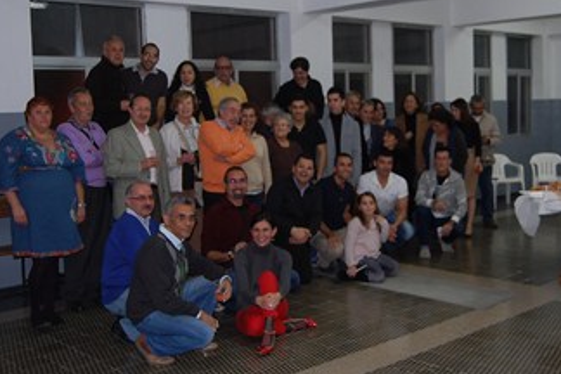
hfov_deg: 41.9
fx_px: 732
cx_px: 295
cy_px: 170
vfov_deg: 28.6
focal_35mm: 47
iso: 400
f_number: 4.2
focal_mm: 26
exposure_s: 1/60
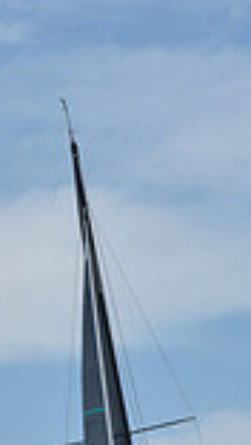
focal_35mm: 398
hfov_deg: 3.1
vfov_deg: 5.4
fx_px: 4699
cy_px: 559
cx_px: 124
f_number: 10
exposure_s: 1/800
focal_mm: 102
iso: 250
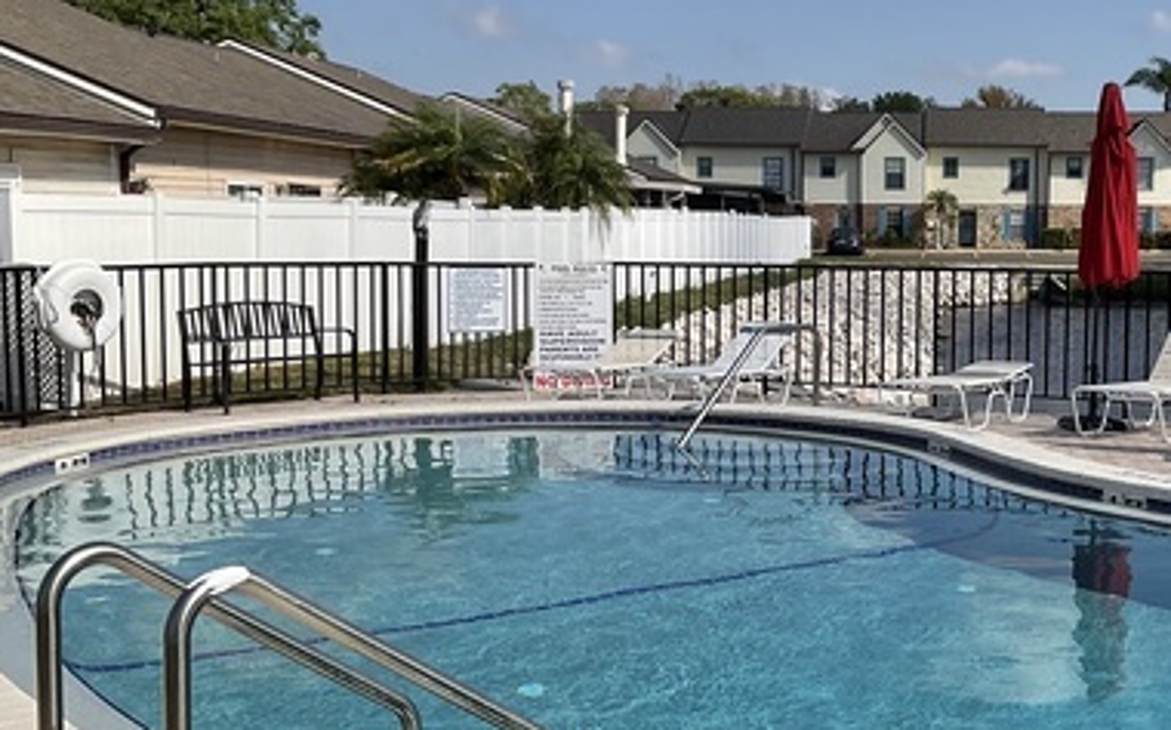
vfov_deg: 23.9
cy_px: 407
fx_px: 1722
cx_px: 886
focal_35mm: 54
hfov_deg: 36.6
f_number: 1.8
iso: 20
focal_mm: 3
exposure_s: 1/3534
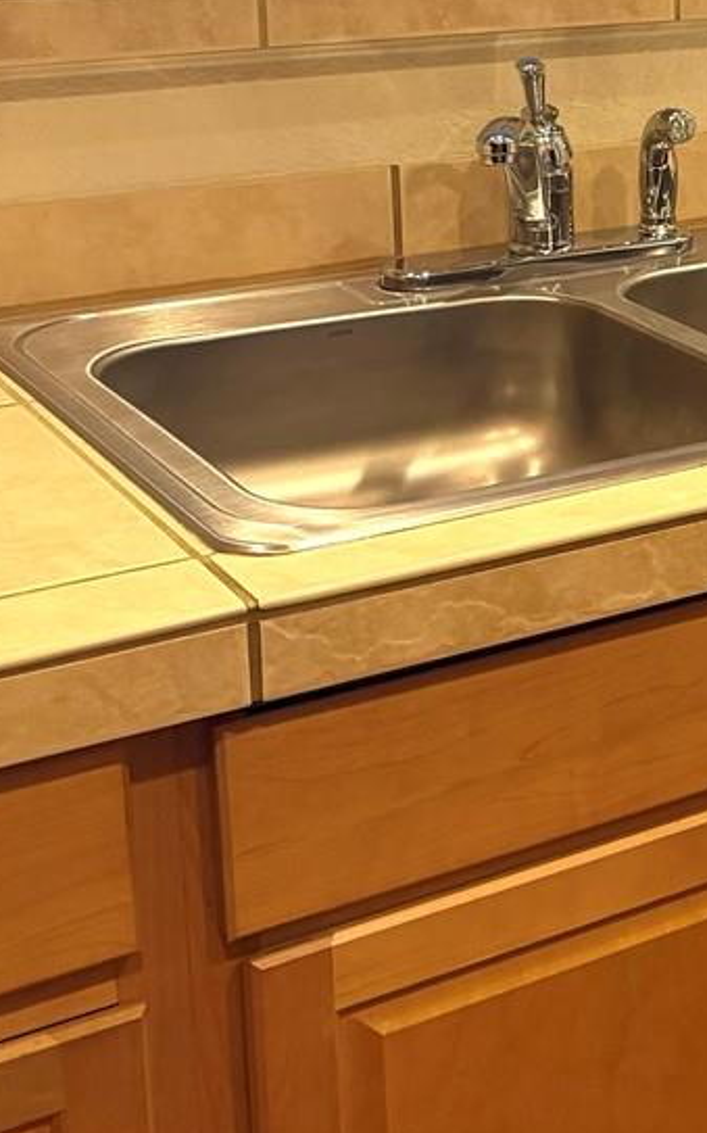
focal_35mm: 75
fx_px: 2314
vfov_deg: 26.8
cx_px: 1354
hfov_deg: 14.7
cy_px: 173
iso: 200
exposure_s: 1/60
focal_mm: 6.76
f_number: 1.78
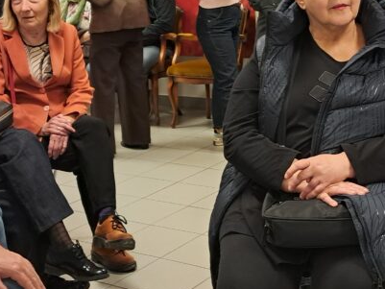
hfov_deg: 28.0
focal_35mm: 69
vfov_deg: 21.3
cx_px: 249
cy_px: 117
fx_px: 768
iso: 400
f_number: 1.8
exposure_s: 1/50
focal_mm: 4
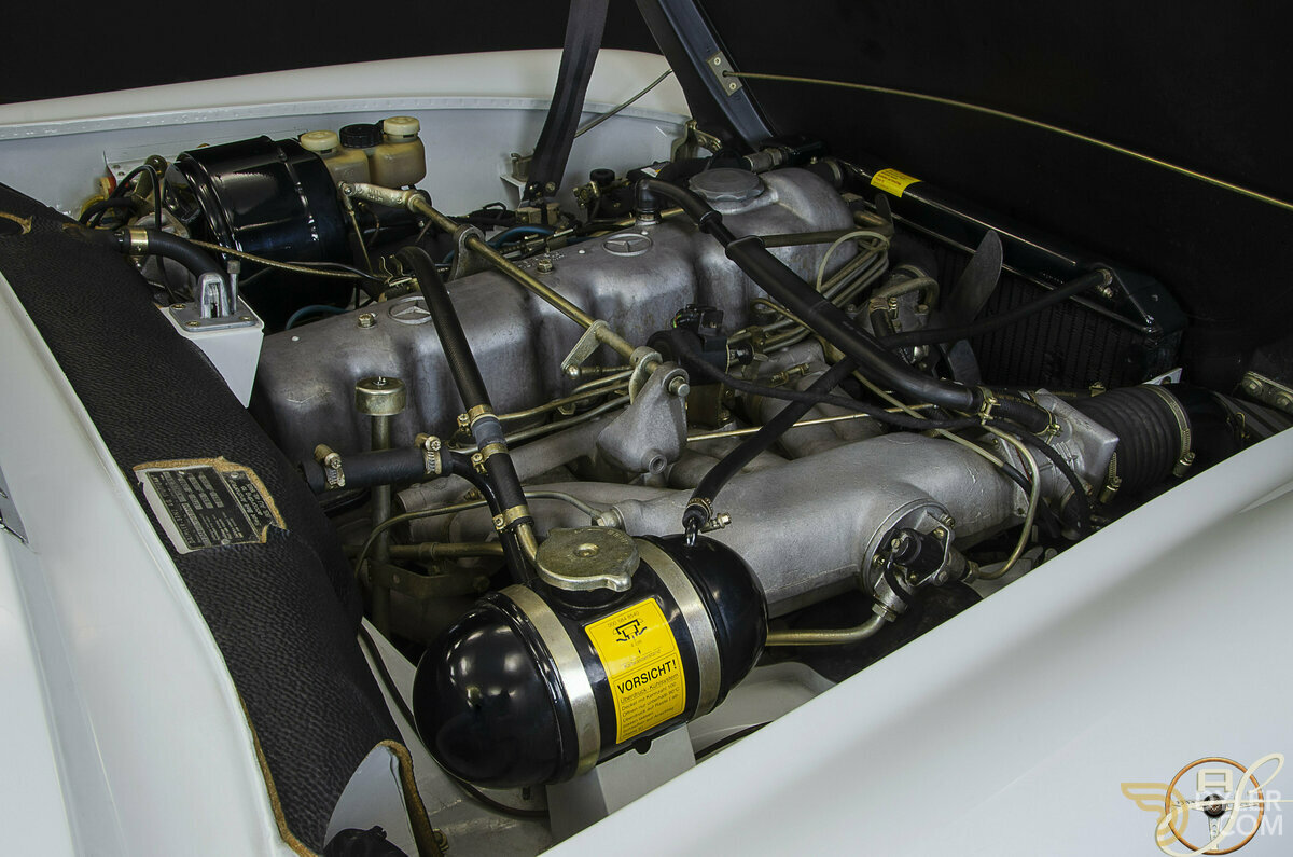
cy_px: 428
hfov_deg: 53.2
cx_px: 646
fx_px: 1290
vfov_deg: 36.7
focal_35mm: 36
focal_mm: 24
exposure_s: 1/3
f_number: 14
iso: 200
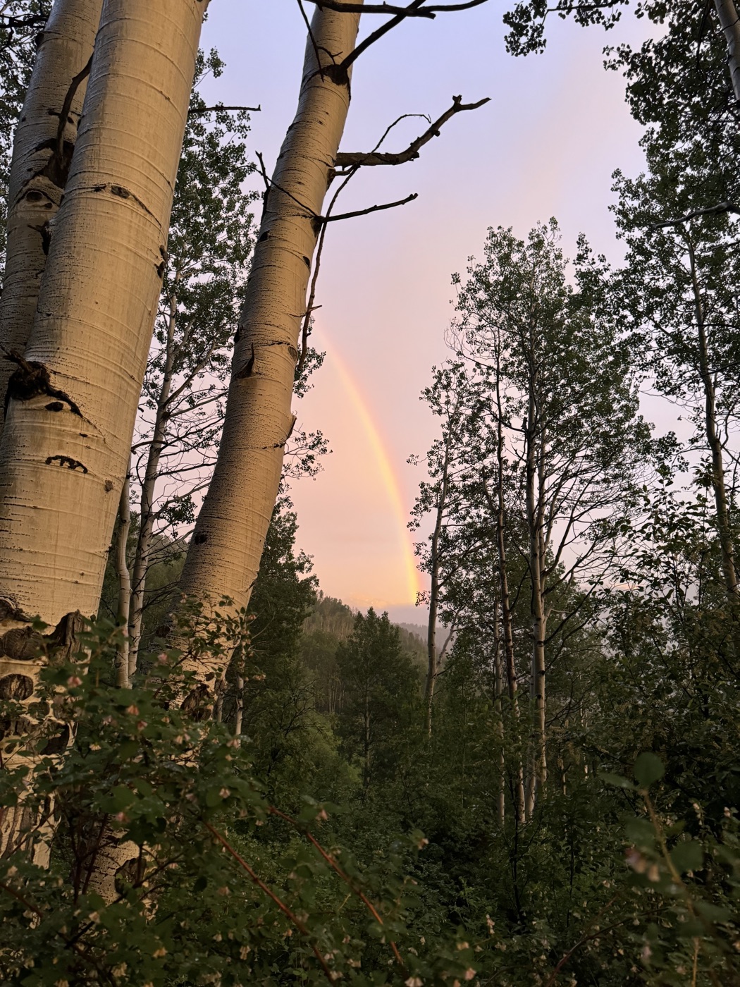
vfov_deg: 71.6
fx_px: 684
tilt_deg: +11.4
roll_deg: +1.2
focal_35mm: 24
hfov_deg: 56.8
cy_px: 494
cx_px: 370
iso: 500
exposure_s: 1/60
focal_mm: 6.76
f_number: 1.78
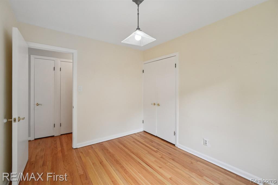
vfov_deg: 77.3
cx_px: 139
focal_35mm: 15
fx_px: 116
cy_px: 92
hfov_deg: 100.4
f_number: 8
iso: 640
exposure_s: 1/30
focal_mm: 10
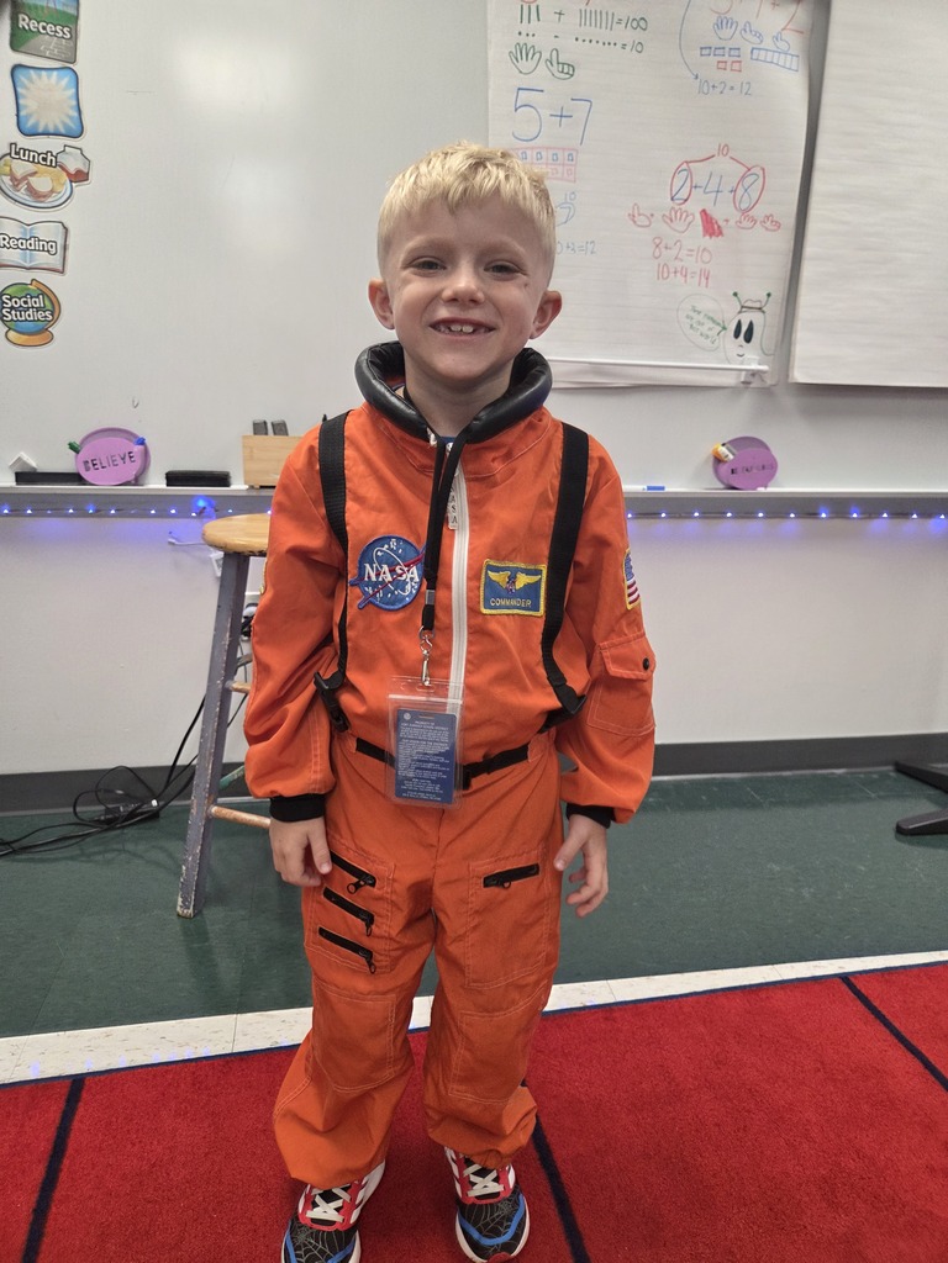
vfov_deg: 73.9
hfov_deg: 58.9
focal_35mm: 23
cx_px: 474
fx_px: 840
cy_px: 632
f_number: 1.8
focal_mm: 5.4
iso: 250
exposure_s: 1/120
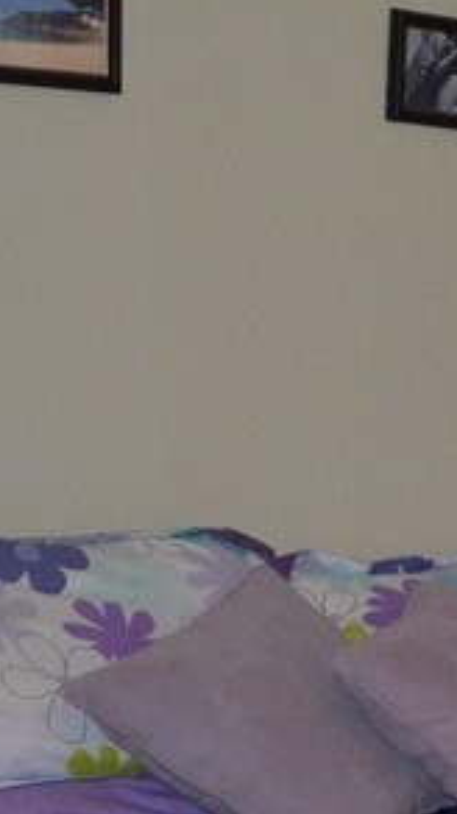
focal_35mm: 117
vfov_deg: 18.2
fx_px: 2523
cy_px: 573
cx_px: 1336
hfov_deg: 8.7
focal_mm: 20
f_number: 11
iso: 2500
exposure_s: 1/80
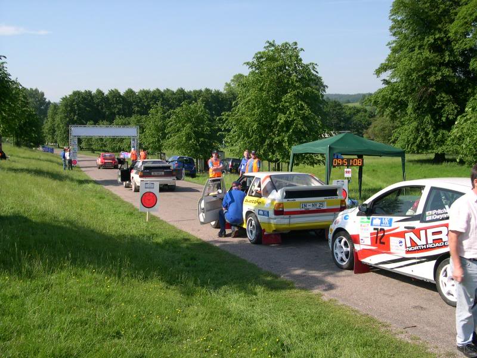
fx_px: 524
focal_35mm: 38
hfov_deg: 49.0
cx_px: 238
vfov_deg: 37.7
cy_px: 179
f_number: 7.6
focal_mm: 8
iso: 100
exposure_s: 1/131
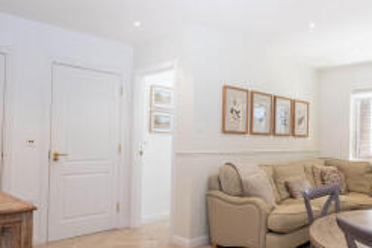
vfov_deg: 44.7
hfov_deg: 61.3
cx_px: 263
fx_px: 300
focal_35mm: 29
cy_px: 150
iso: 400
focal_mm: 10
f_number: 5.6
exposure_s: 1/50
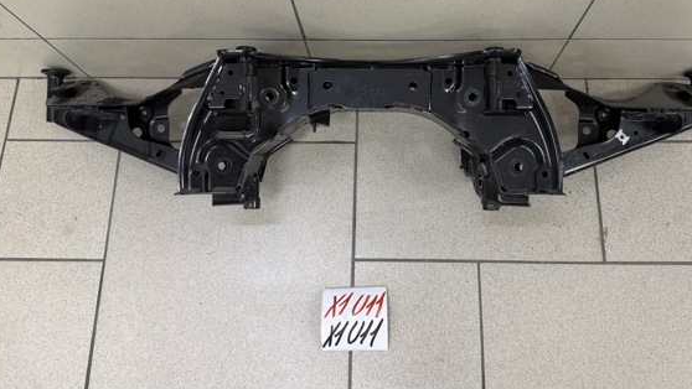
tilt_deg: -72.6
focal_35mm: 30
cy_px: 142
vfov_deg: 38.7
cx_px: 384
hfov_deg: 64.1
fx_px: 551
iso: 160
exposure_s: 1/50
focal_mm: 6.76
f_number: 1.78
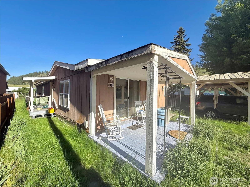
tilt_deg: +0.9
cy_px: 94
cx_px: 125
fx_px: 101
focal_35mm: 14
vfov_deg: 85.7
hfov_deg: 102.1
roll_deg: -1.2
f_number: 2.2
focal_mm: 2.22
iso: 50
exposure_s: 1/2410
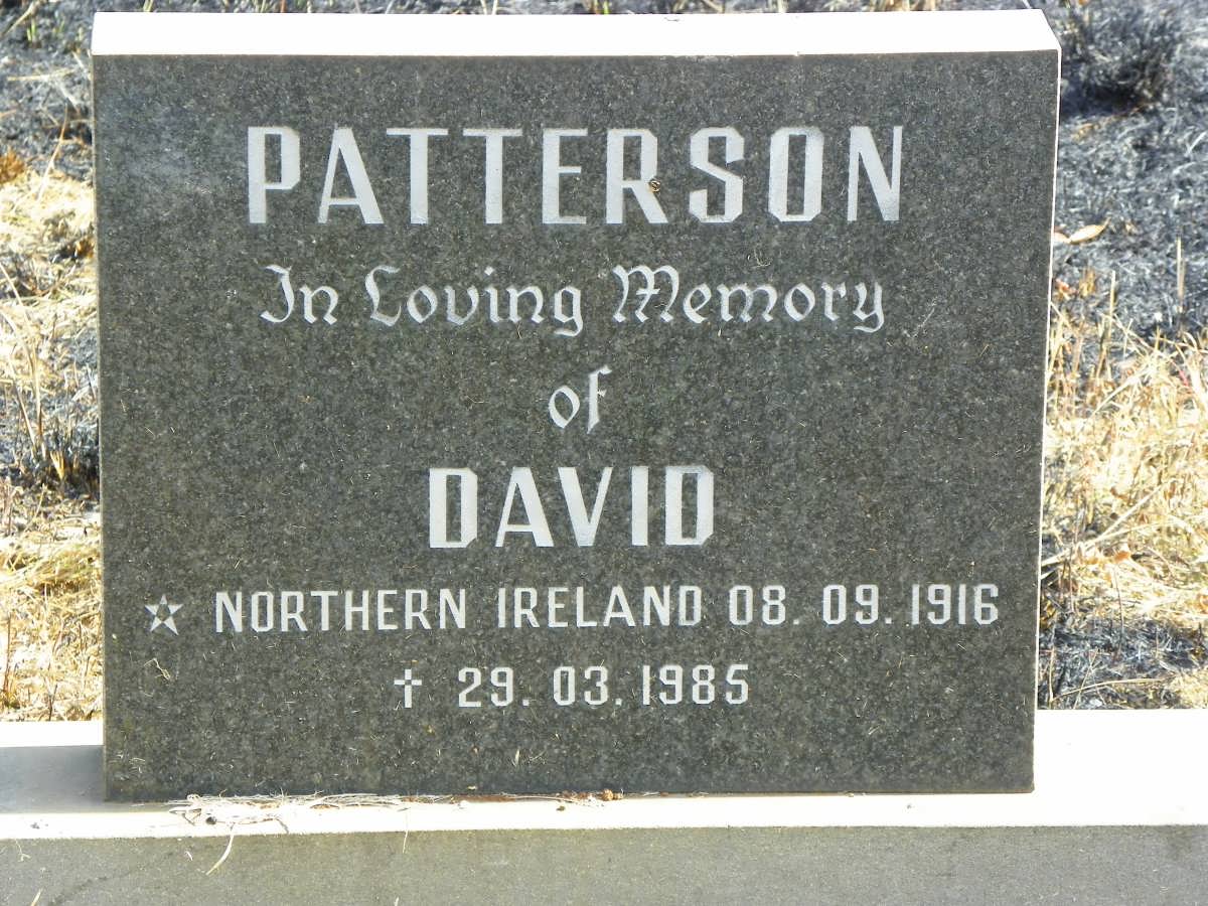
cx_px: 604
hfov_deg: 12.2
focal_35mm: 162
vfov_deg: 9.2
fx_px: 5653
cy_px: 453
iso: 64
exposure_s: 1/80
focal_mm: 28.8
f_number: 4.5
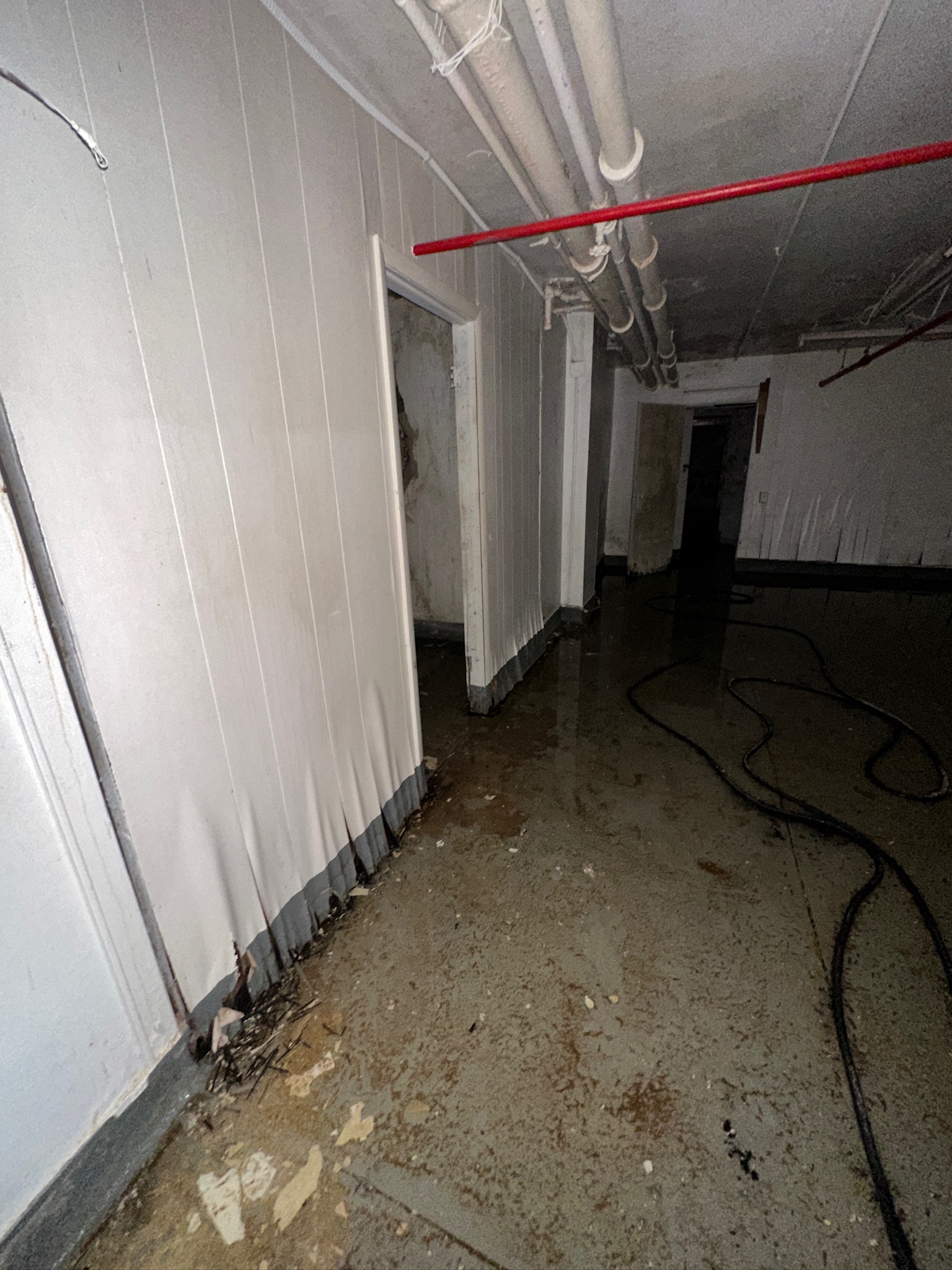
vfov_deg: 102.1
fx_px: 513
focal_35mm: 14
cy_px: 635
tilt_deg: -18.3
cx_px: 476
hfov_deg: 85.7
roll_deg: +1.5
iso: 400
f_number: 2.2
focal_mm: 2.22
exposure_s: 1/16
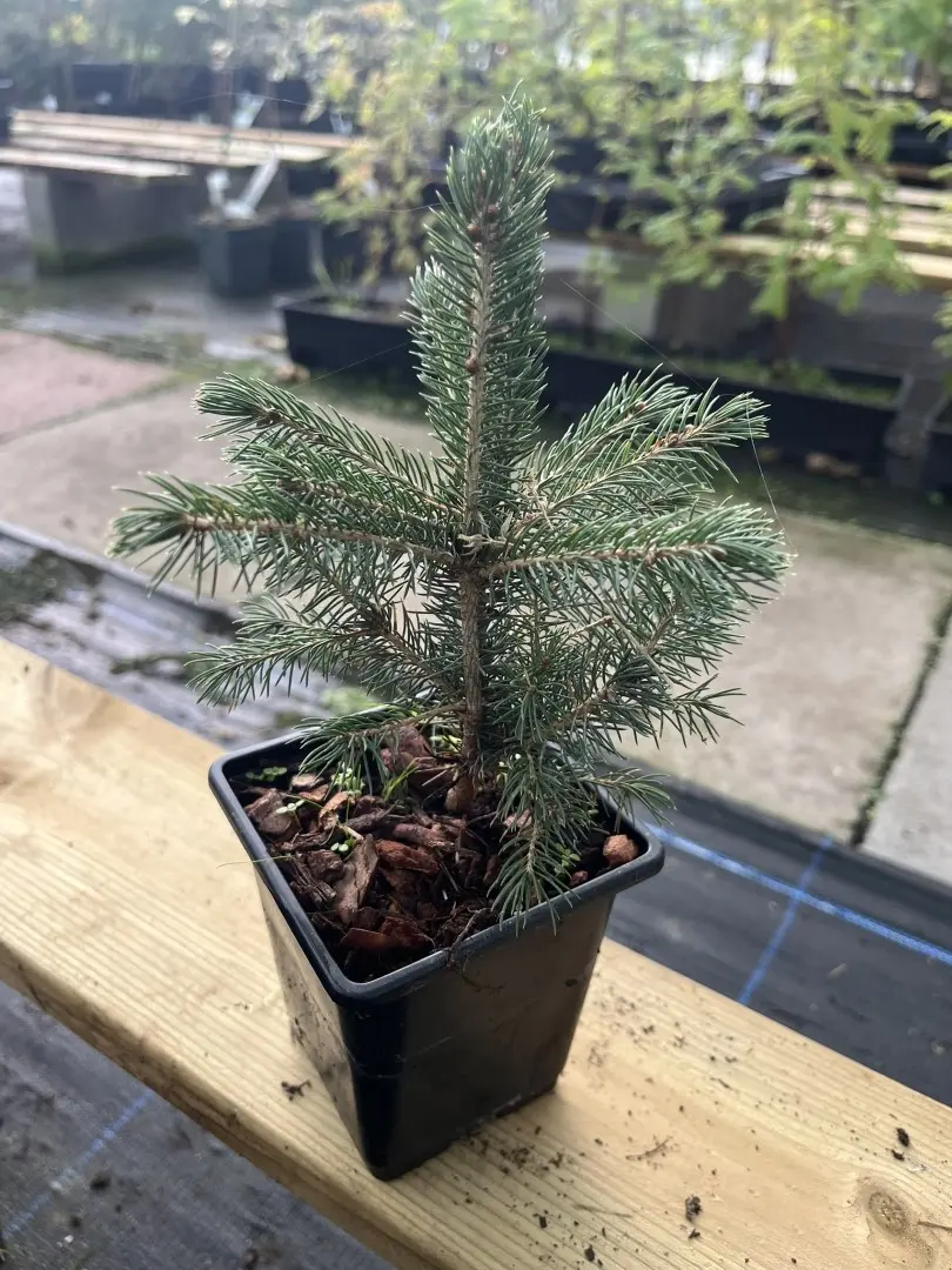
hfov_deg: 53.1
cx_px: 476
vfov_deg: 67.3
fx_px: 953
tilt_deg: -30.3
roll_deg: -2.5
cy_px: 635
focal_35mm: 26
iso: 40
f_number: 1.6
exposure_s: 1/121
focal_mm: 5.1
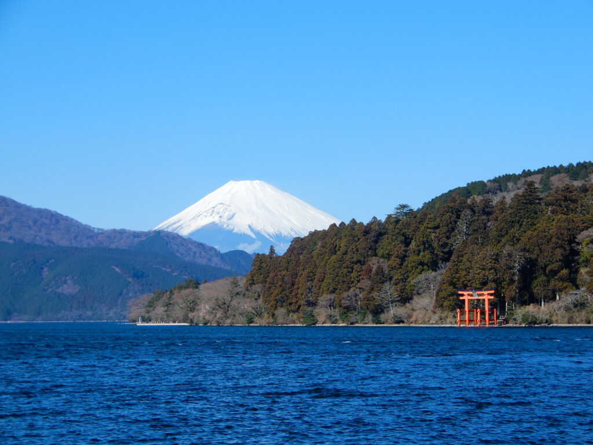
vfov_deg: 17.4
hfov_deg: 23.0
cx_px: 296
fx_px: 1456
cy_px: 222
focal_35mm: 85
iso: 80
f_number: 5
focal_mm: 15.2
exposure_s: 1/500
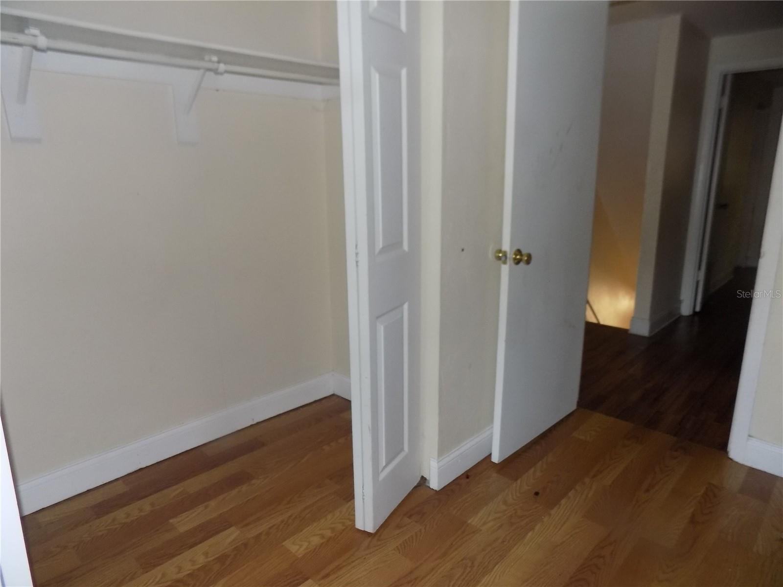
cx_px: 392
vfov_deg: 58.9
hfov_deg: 73.9
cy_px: 294
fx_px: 520
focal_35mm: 23
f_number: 3.1
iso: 200
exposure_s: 1/30
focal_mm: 4
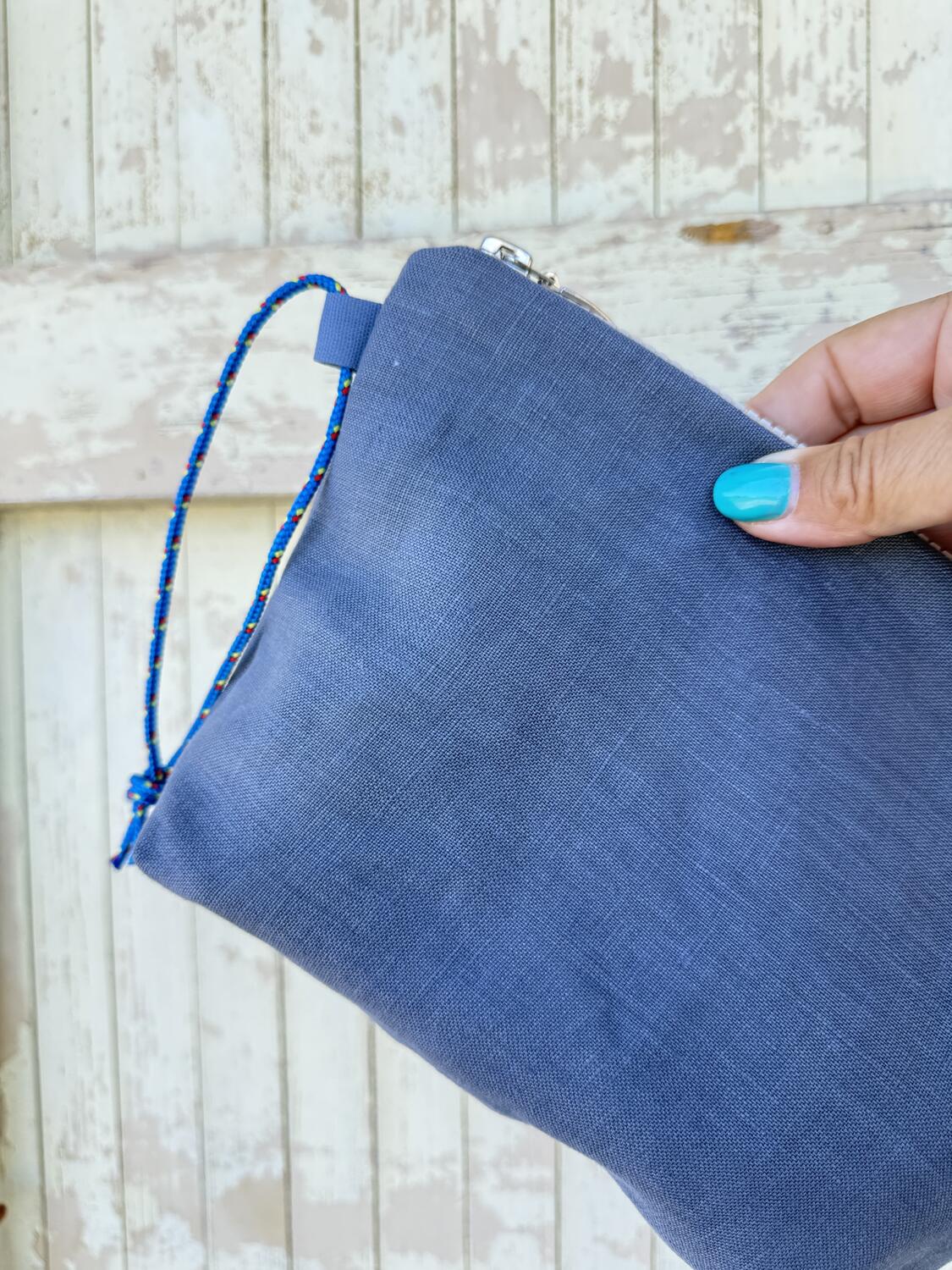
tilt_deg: -9.5
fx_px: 880
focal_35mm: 24
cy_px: 635
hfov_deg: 56.8
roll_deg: +1.8
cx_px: 476
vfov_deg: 71.6
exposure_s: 1/283
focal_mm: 6.76
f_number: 1.78
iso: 80
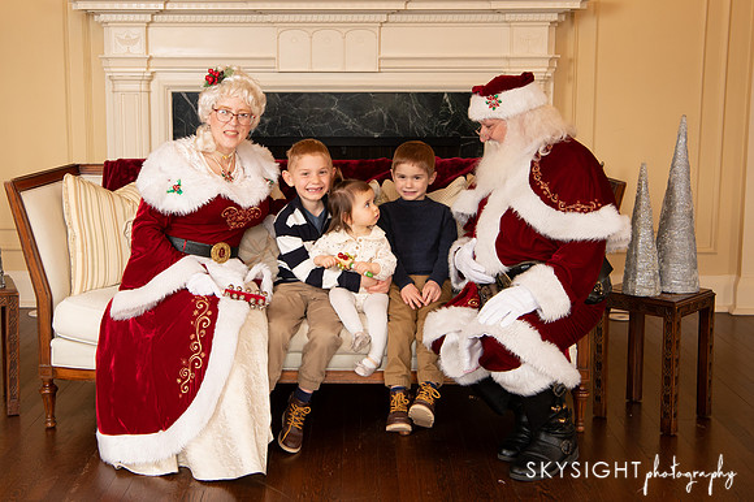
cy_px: 206
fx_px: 1027
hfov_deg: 40.2
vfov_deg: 27.4
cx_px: 310
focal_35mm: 49
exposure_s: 1/160
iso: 1600
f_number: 5.6
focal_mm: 40
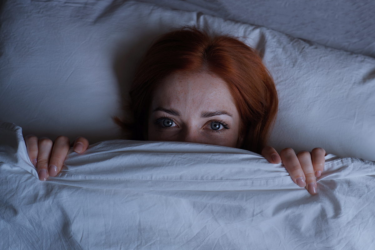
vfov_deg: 34.2
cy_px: 125
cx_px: 188
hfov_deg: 49.6
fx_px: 406
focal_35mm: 39
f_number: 2.8
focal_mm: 26
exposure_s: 1/100
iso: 100
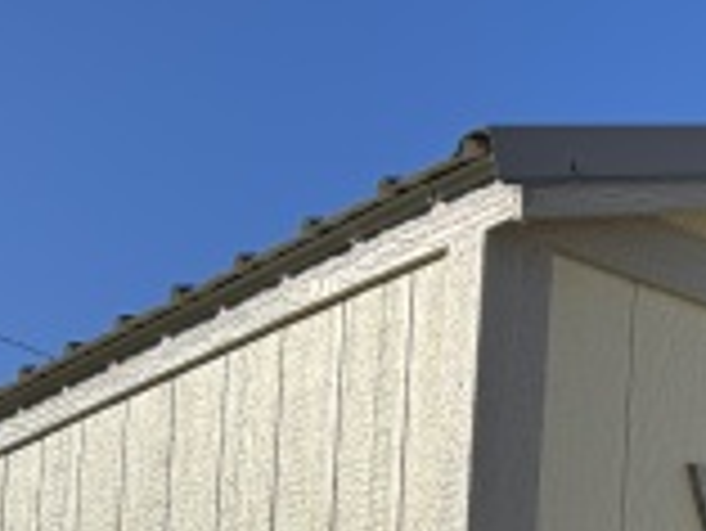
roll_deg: -5.0
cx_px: 1025
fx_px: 2000
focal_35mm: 98
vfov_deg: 13.2
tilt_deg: +2.2
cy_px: 1035
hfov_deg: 18.1
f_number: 1.78
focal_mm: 6.76
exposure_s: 1/4950
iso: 80
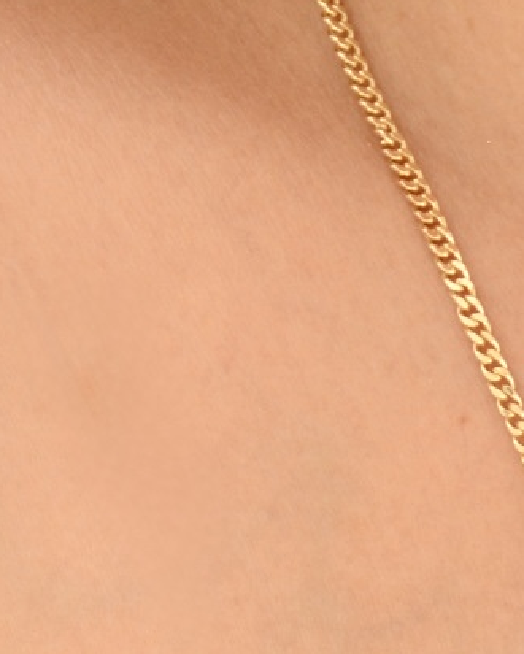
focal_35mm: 519
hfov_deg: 3.0
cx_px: 703
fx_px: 10054
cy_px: 630
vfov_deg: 3.7
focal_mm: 66
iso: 500
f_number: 7.1
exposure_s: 1/800
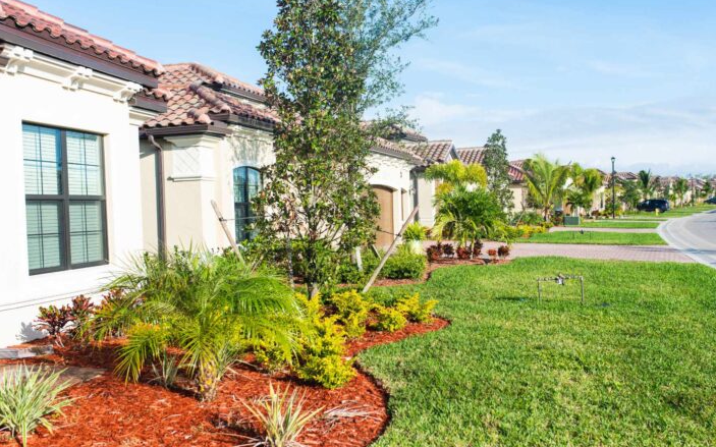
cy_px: 236
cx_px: 390
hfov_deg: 50.3
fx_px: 761
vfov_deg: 32.7
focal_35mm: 39
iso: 100
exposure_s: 1/640
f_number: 4
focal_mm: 35
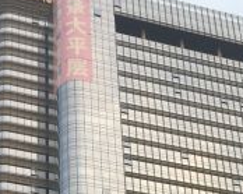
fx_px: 819
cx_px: 111
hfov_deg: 16.9
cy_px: 332
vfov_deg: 12.5
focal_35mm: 114
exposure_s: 1/267
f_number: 2.2
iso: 25
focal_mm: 4.15
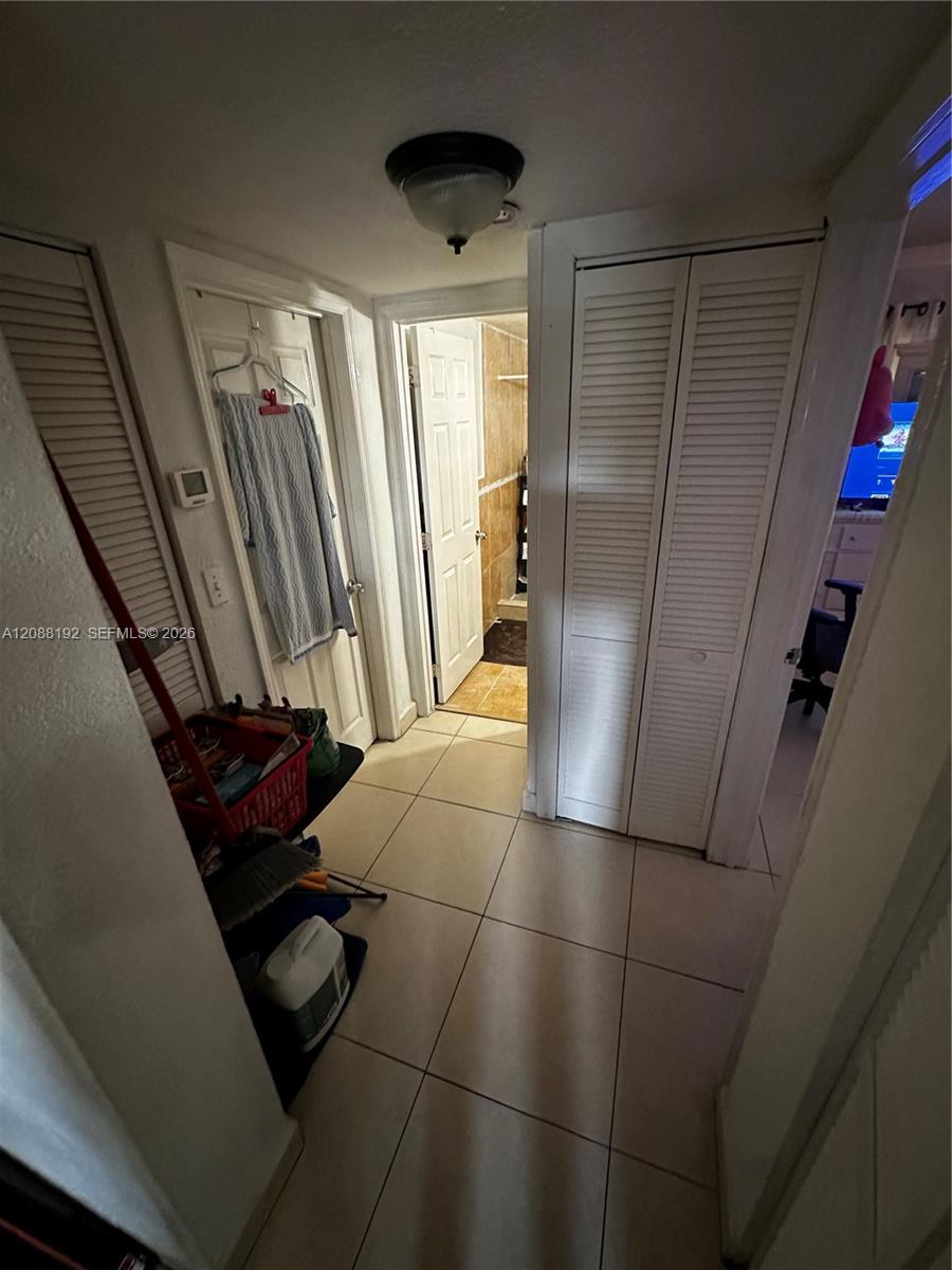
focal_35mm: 14
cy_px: 635
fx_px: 513
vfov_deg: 102.1
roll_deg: +1.4
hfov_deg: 85.7
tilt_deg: -23.5
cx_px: 476
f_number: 2.2
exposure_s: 1/60
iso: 640
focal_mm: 2.22
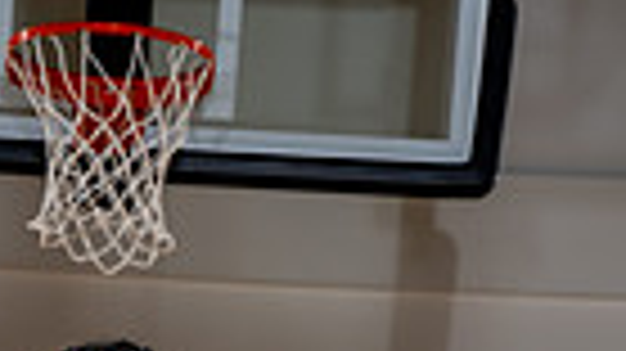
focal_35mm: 203
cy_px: 891
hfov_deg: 10.6
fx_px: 3368
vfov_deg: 5.7
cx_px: 77
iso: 200
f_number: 5.6
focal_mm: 60
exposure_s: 1/250
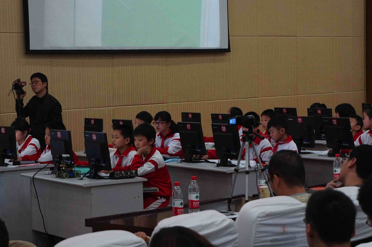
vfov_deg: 14.1
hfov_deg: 21.1
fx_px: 997
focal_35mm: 97
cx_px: 176
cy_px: 128
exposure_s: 1/80
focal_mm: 55
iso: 3200
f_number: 5.6
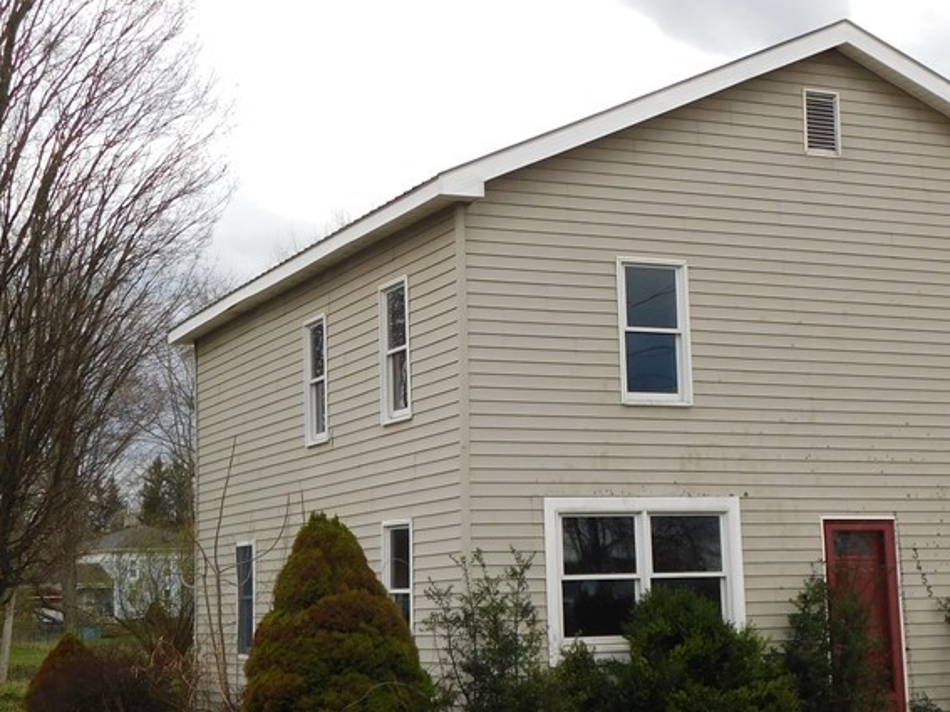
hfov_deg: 29.8
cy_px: 327
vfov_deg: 22.6
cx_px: 454
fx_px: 1783
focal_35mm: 65
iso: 125
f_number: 3.5
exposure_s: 1/400
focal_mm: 6.3
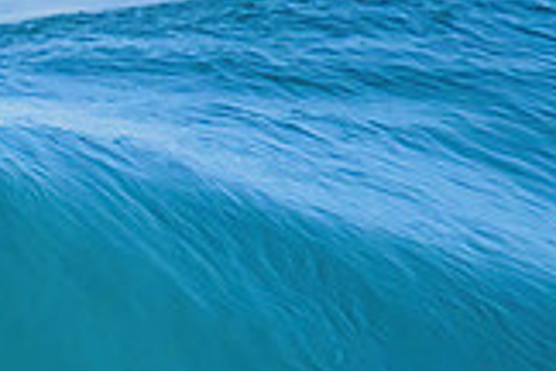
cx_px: -356
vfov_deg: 0.4
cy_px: 394
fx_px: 54546
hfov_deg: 0.6
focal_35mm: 3532
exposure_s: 1/1600
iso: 2200
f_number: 11
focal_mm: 800
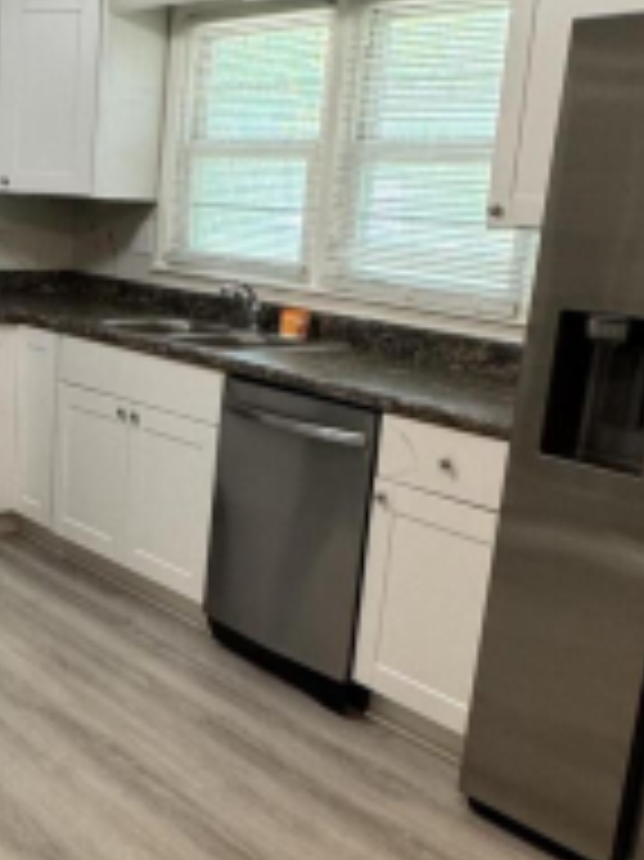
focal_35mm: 49
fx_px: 1217
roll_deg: -3.4
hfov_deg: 28.1
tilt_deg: -12.2
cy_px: 466
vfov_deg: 38.9
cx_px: 23
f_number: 2.2
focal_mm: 2.22
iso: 200
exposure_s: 1/60
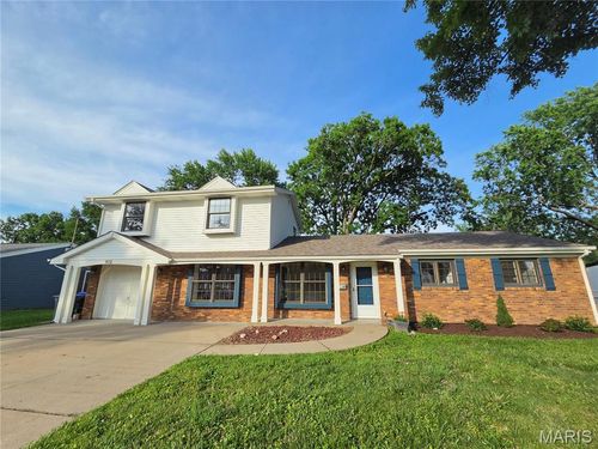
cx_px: 299
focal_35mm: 13
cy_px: 224
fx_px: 225
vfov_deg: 89.9
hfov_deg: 106.2
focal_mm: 2.2
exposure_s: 1/2365
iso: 100
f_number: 2.2
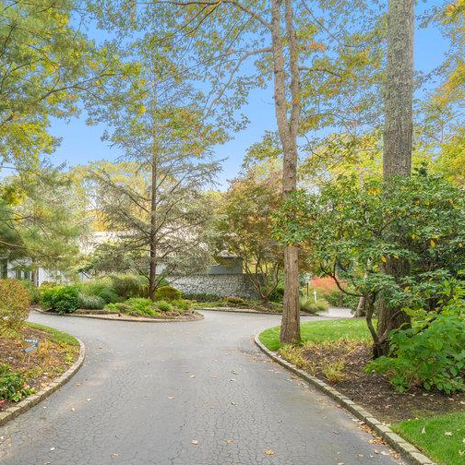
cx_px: 113
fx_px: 410
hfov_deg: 56.0
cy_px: 273
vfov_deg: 58.7
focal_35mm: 27
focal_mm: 16
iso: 1000
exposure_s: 1/640
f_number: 5.6
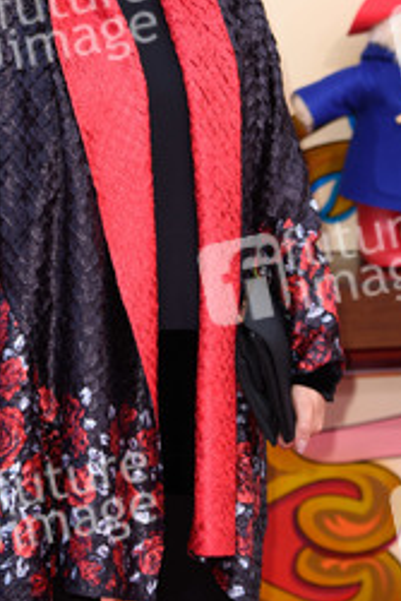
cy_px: 149
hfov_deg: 5.2
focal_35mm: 264
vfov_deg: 7.8
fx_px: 4405
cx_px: 104
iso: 400
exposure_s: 1/250
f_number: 5.6
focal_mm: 165
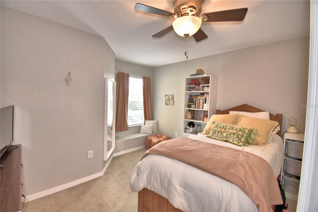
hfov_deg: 100.4
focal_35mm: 15
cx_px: 159
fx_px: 132
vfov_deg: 77.3
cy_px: 106
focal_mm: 10
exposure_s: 1/30
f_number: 4.5
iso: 220
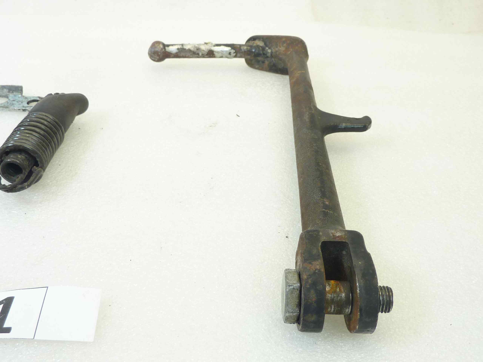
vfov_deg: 37.7
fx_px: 530
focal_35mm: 38
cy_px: 181
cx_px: 242
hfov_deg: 49.0
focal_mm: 4.4
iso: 80
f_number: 3.3
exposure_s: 1/25
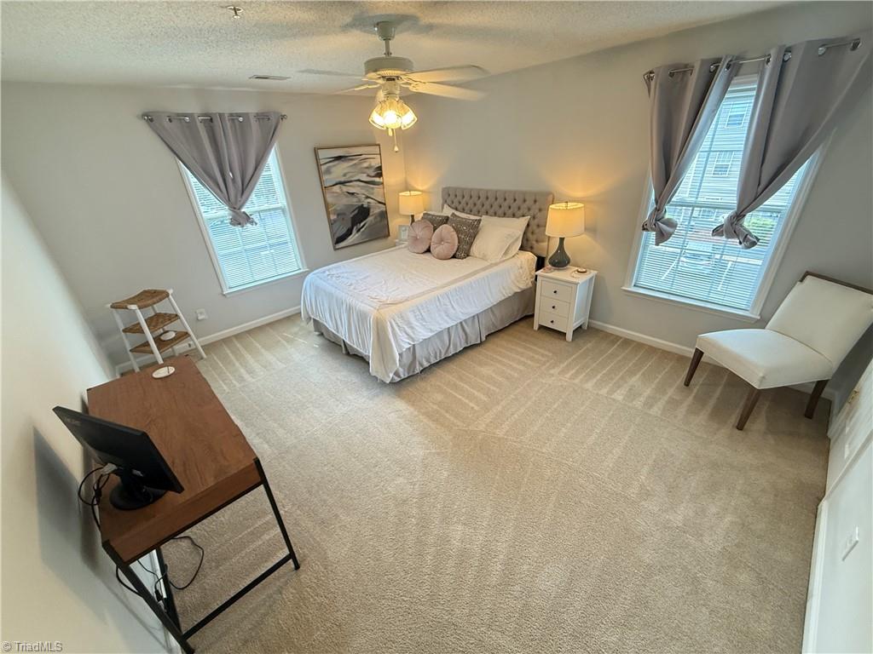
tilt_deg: -28.0
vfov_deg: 85.7
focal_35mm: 14
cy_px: 327
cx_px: 436
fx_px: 353
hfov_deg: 102.1
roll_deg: +3.2
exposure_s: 1/120
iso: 320
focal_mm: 2.22
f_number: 2.2
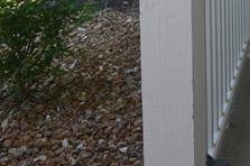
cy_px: -105
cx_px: 314
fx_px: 478
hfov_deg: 25.7
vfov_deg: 17.1
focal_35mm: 69
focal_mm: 10
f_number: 5
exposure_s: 1/100
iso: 400
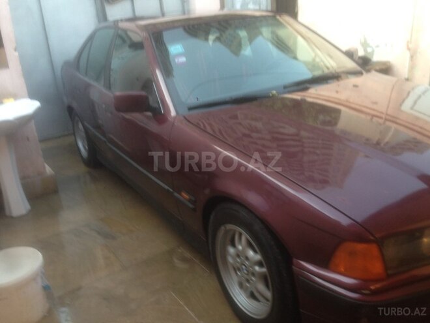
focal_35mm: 33
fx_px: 410
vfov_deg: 42.9
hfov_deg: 55.4
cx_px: 215
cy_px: 162
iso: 64
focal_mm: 4.12
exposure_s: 1/20
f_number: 2.4
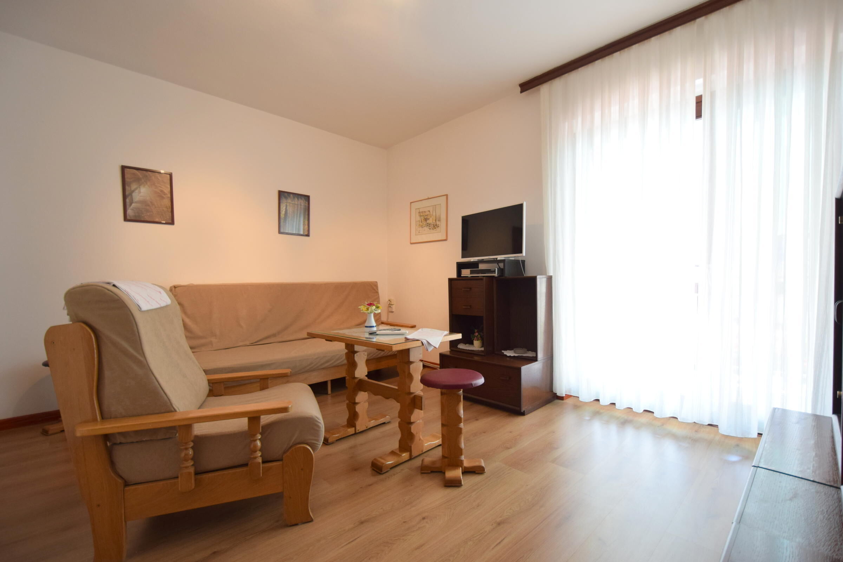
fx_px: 351
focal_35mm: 15
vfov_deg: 77.3
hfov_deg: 100.4
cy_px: 281
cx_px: 422
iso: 500
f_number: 3.5
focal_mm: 10
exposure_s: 1/80
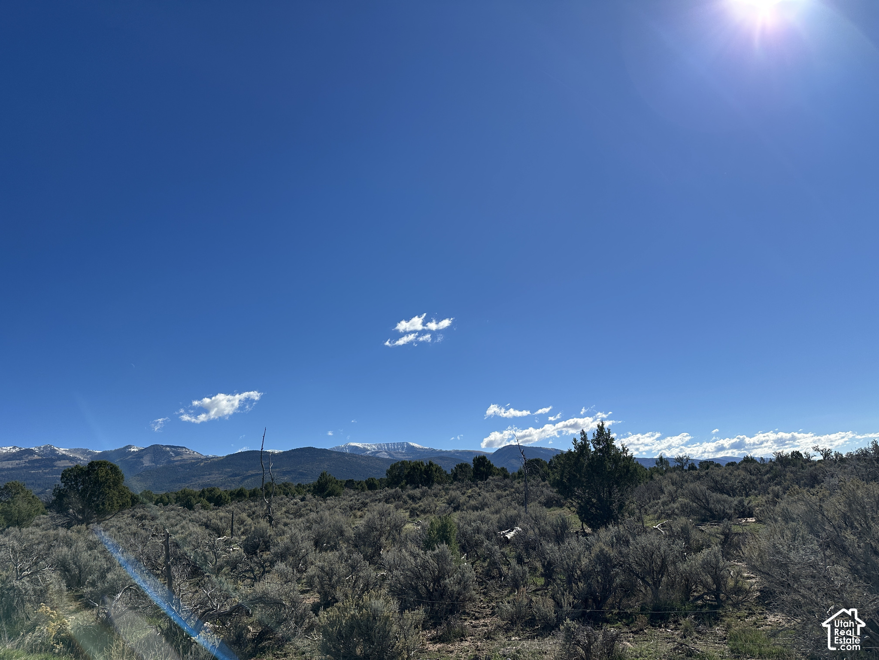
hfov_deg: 71.6
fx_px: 609
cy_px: 330
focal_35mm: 24
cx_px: 440
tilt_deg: +17.0
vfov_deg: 56.8
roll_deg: +5.1
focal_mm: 6.86
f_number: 1.78
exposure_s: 1/8197
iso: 80
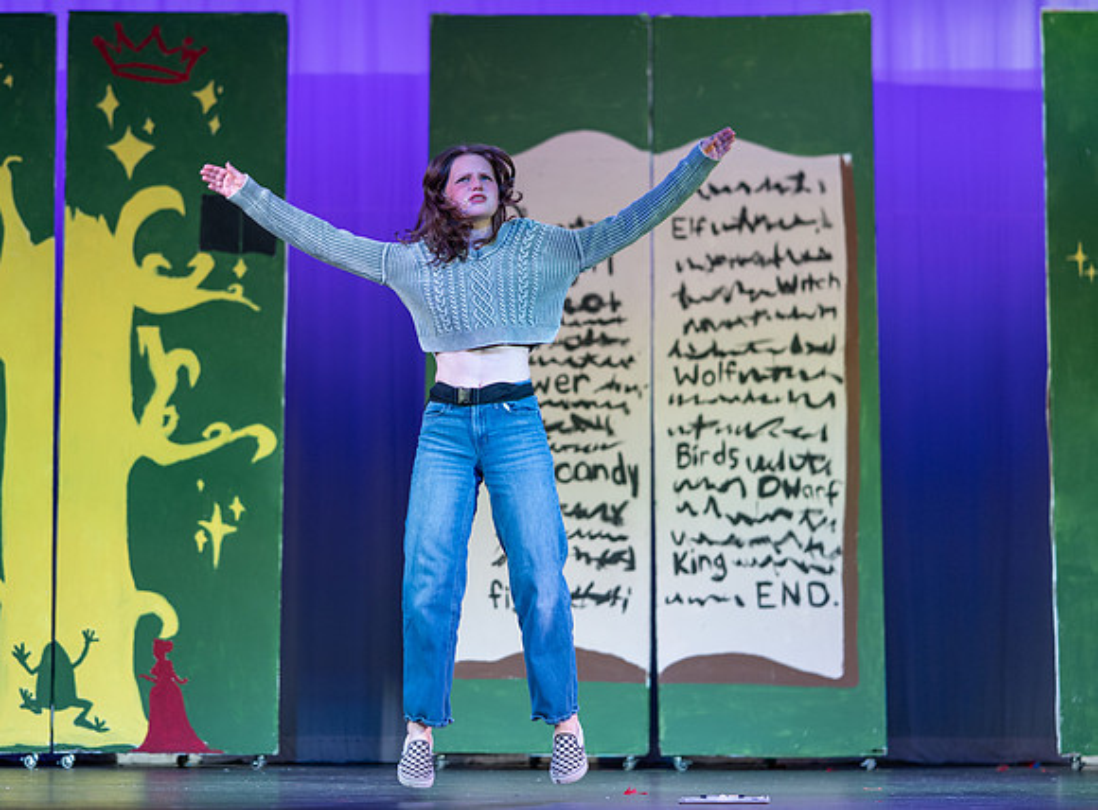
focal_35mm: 110
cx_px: 444
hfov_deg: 18.0
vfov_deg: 13.3
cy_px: 378
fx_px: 3473
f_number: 1.8
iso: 400
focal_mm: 85
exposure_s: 1/400
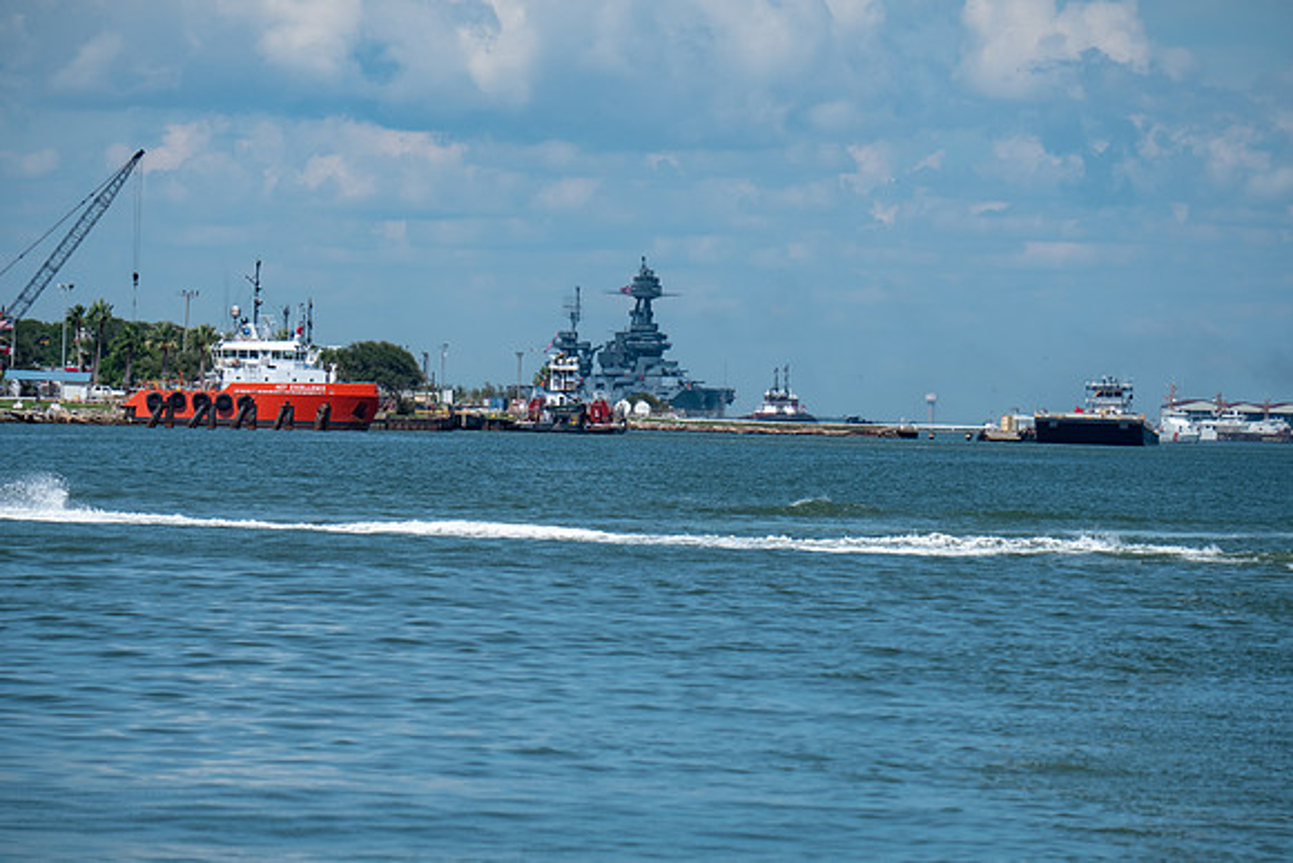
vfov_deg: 4.6
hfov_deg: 6.9
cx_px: 646
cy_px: 432
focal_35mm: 300
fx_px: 10777
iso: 200
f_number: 5.6
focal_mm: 200
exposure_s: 1/1600
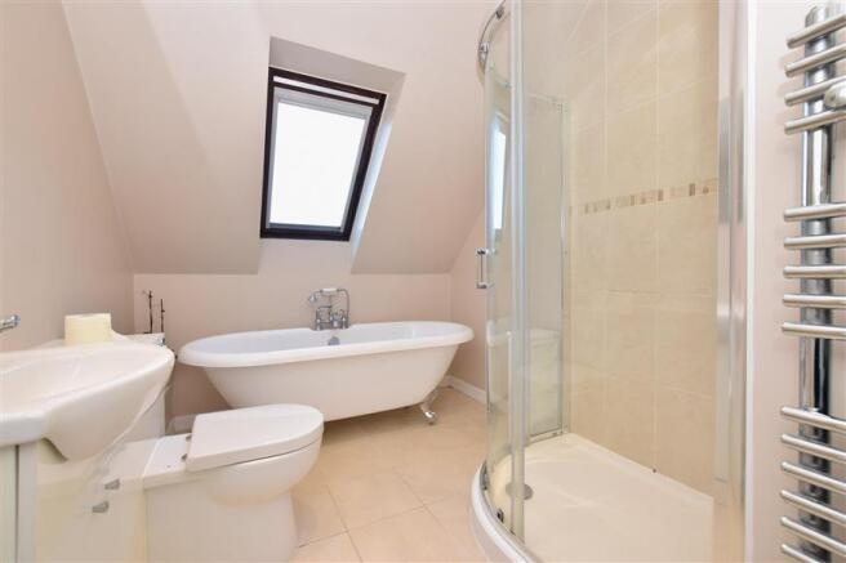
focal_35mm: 15
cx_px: 423
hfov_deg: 100.4
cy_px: 282
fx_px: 352
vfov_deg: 77.3
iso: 400
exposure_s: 1/25
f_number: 9
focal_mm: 10
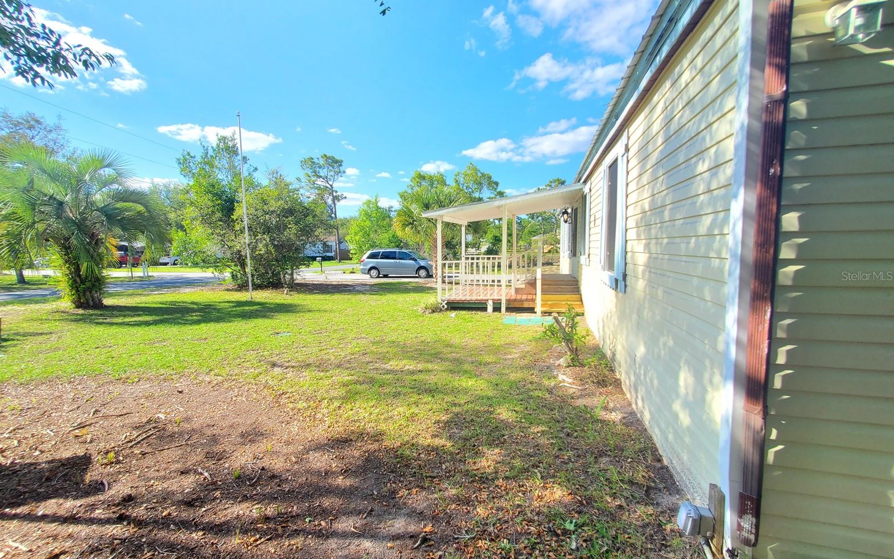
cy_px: 276
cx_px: 441
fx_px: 341
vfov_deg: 78.6
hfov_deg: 105.3
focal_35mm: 14
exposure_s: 1/195
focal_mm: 1.8
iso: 50
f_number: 2.2
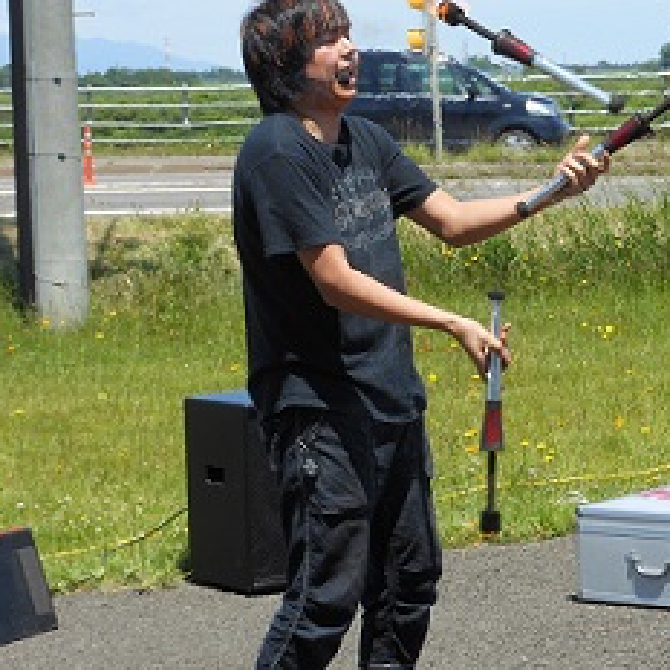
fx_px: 3219
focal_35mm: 147
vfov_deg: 11.9
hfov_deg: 11.9
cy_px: 289
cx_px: 373
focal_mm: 15.6
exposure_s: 1/320
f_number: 5.3
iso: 80
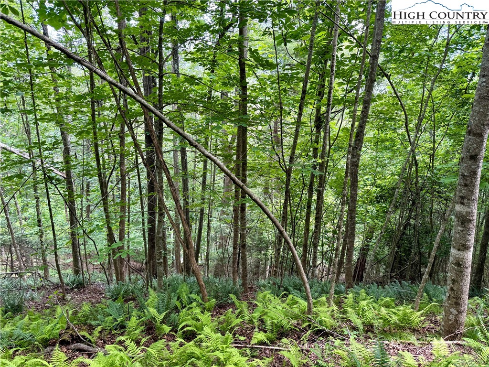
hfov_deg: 71.6
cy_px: 184
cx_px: 244
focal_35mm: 24
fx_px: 339
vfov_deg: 56.8
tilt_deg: -16.2
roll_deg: -2.7
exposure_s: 1/232
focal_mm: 6.76
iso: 125
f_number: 1.78
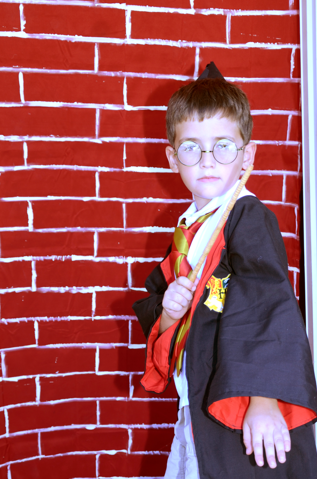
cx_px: 229
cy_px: 324
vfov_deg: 27.2
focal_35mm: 74
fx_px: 982
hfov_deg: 18.2
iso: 100
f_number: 4.2
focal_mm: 32
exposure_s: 1/60
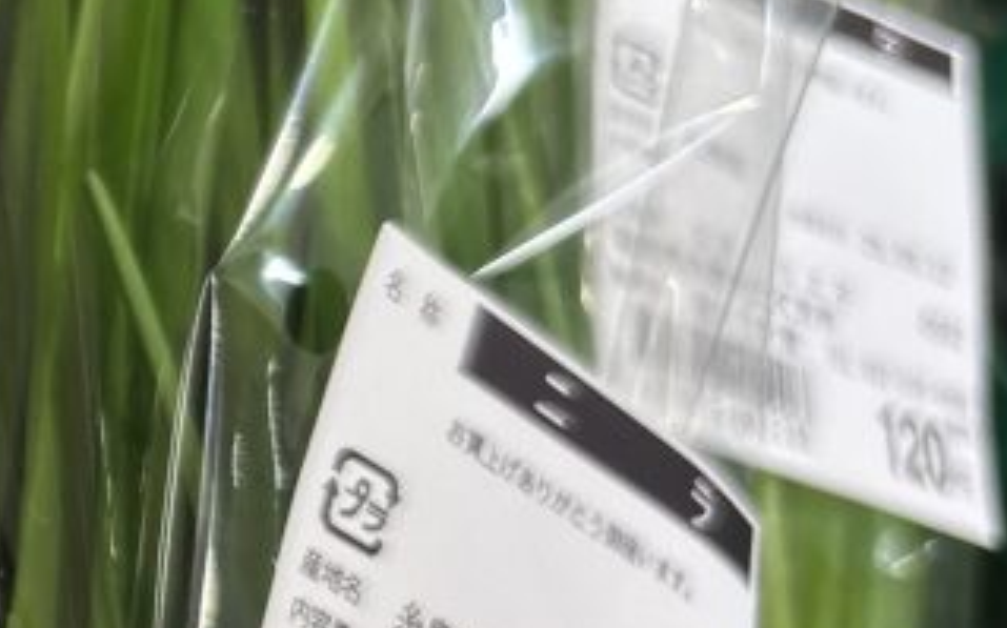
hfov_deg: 21.4
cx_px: -451
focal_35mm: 83
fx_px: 2277
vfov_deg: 15.7
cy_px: 290
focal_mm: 5.96
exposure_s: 1/120
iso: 125
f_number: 1.6
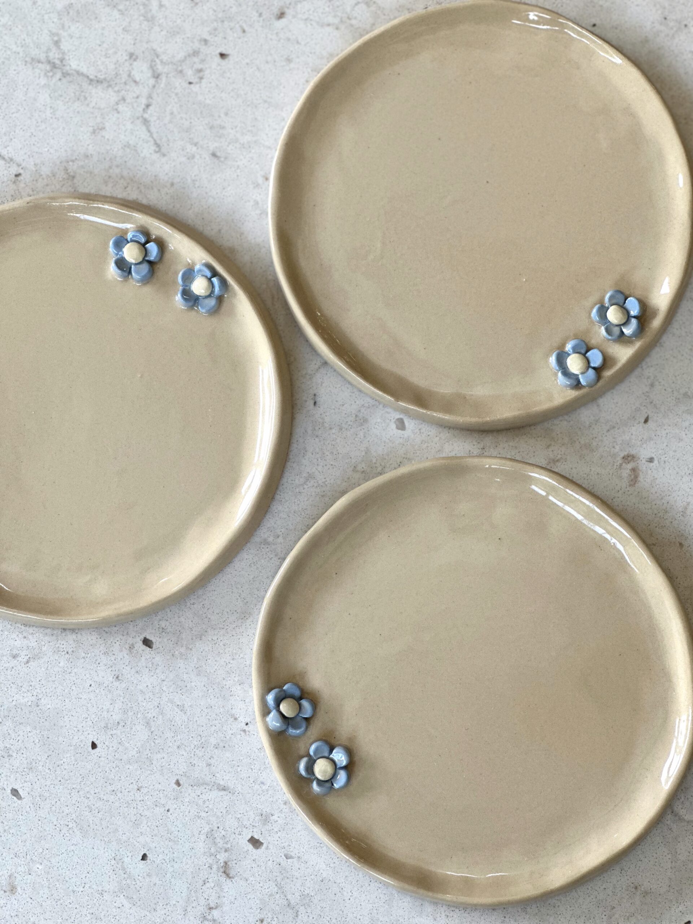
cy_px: 462
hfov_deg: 19.1
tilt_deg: -84.6
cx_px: 346
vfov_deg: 25.3
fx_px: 2055
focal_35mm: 77
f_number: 2.8
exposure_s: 1/121
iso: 64
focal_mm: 9
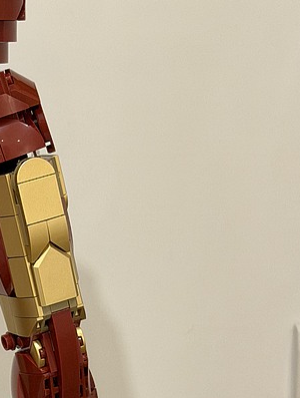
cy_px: 255
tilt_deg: -12.2
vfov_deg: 15.7
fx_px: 1442
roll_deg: +0.6
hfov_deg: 11.6
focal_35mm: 125
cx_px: -63
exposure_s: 1/40
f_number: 1.78
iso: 200
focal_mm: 6.76
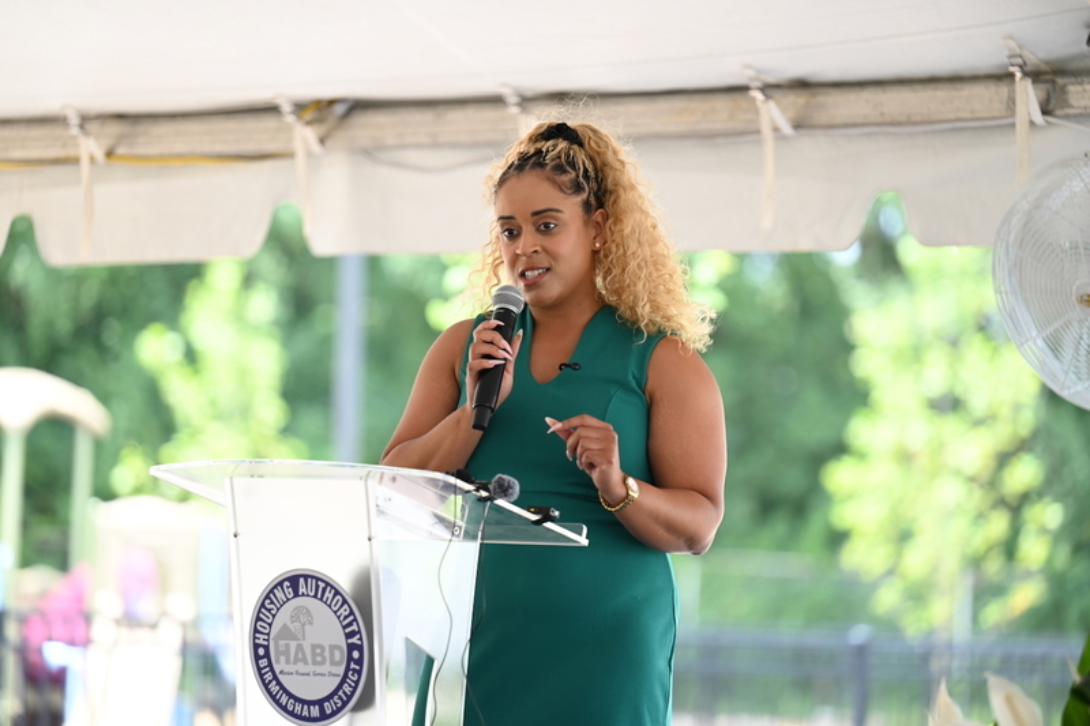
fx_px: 4994
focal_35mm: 165
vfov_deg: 8.3
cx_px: 545
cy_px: 363
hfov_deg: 12.5
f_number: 3.2
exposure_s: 1/125
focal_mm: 165
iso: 100
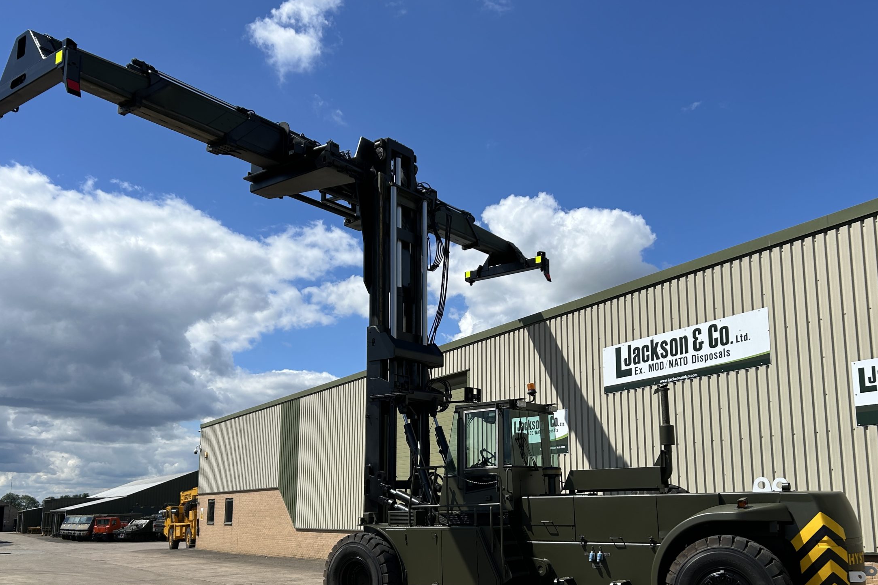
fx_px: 780
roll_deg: +0.4
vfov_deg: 40.7
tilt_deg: +10.2
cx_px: 467
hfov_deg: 58.7
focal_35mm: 32
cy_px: 381
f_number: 1.5
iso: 50
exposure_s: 1/6579
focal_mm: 5.7
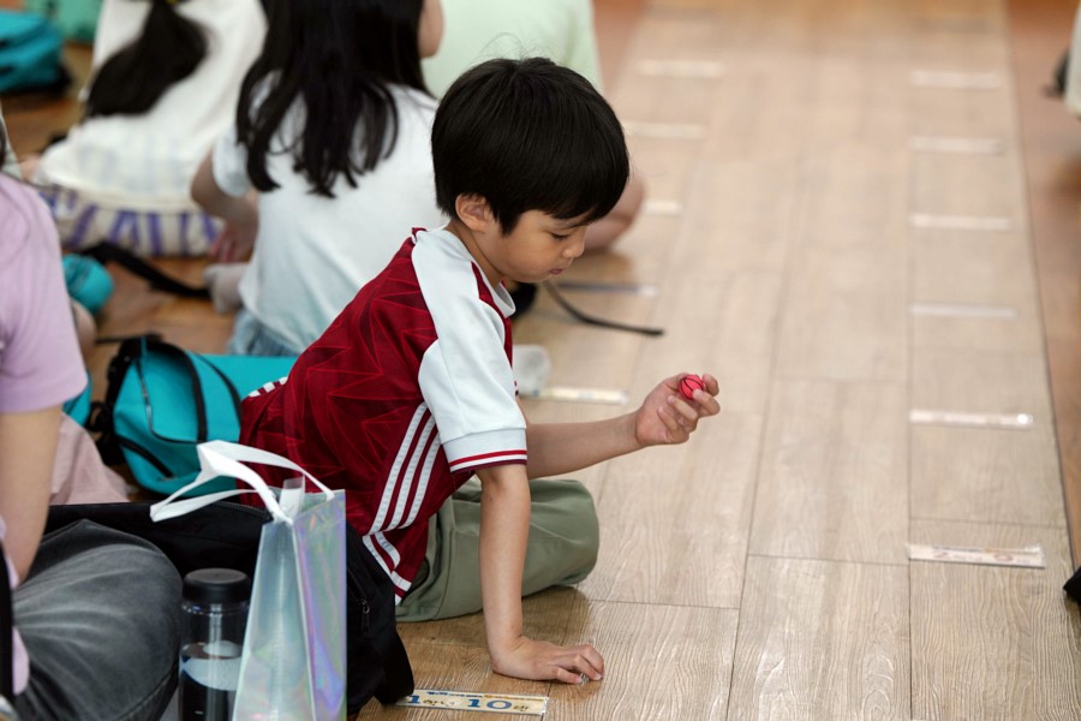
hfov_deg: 13.7
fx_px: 4504
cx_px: 540
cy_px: 360
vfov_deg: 9.1
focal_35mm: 150
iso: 640
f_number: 4
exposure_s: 1/160
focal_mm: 150
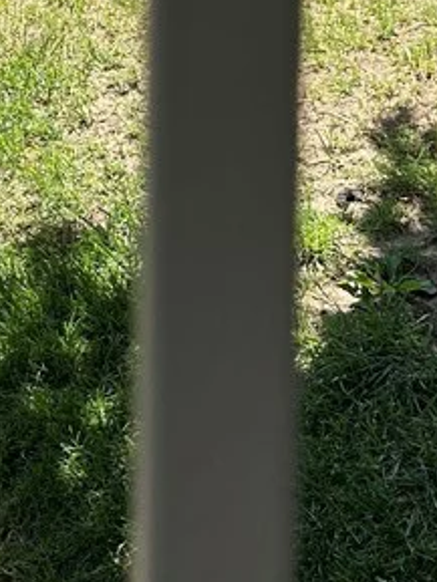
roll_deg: -1.4
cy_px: -75
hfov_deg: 15.9
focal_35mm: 92
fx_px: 1547
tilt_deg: -8.1
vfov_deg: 20.2
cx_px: 64
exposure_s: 1/1575
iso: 50
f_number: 1.5
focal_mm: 5.7
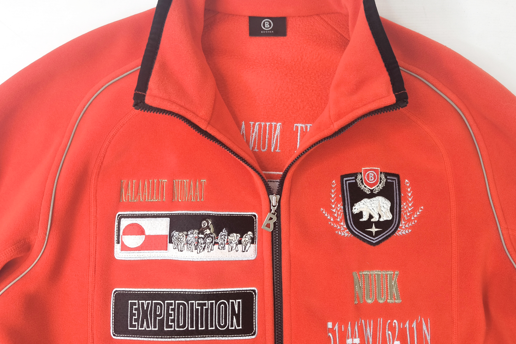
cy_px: 136
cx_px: 278
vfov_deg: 46.1
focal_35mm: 28
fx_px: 401
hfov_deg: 65.4
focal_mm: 6.92
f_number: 1.9
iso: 100
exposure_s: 1/100
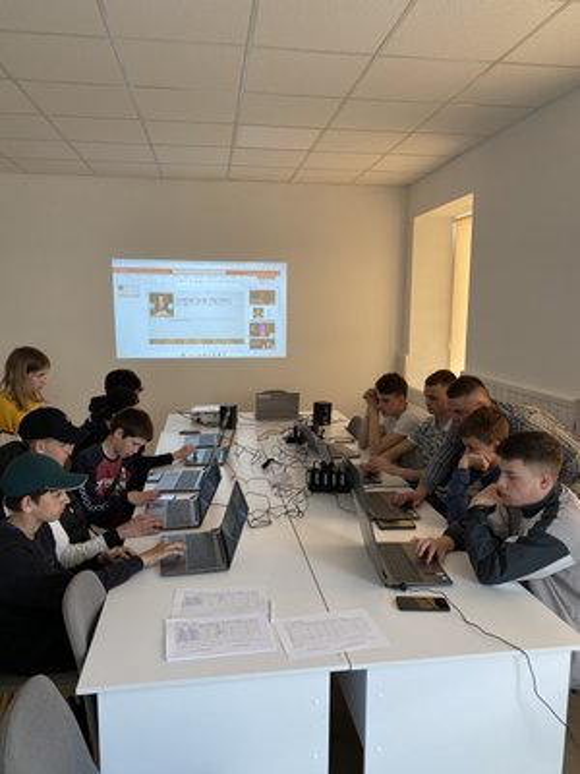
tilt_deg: -6.6
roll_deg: -0.9
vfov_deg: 67.3
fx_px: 581
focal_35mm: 26
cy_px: 387
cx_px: 290
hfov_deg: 53.1
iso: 100
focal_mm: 4.25
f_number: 1.8
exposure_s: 1/120
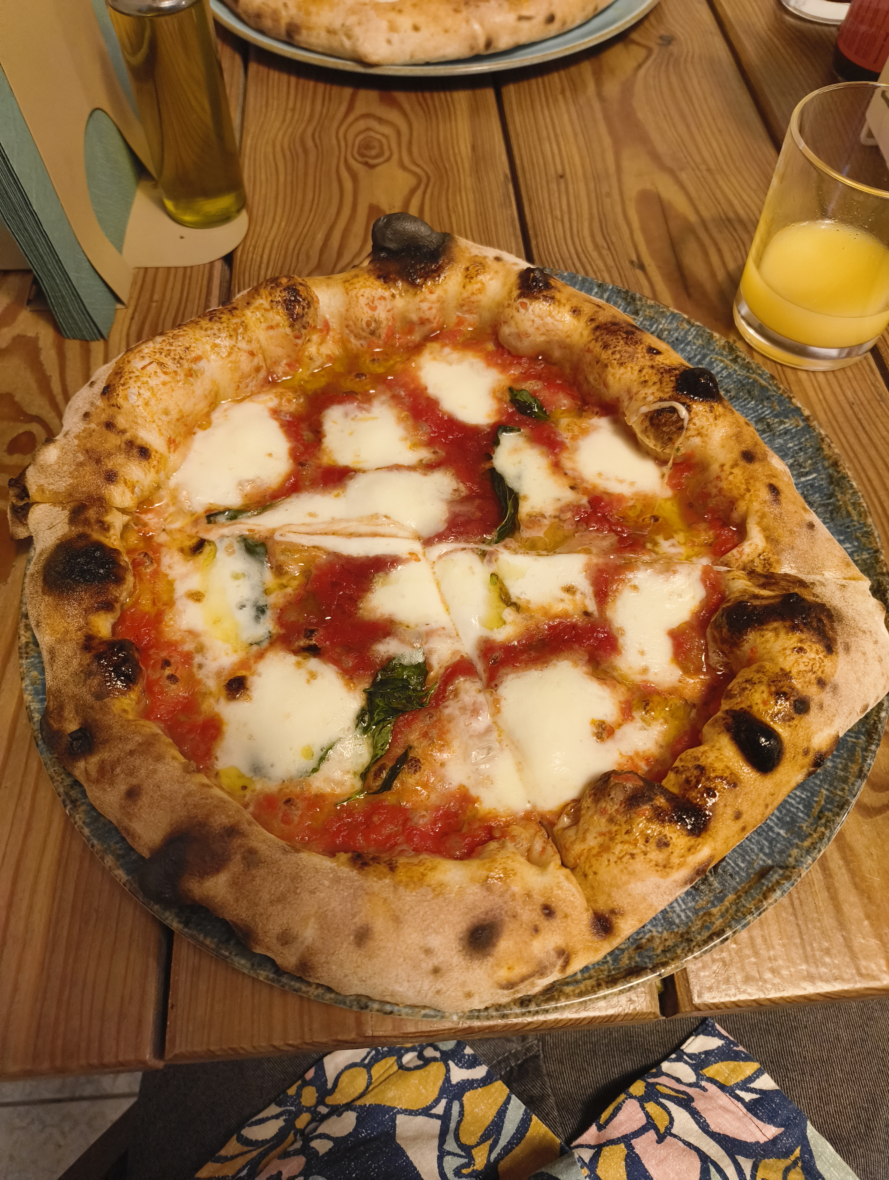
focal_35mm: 24
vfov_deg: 71.5
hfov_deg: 56.9
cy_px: 590
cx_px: 444
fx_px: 820
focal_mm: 5.56
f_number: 1.87
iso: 821
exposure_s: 1/100
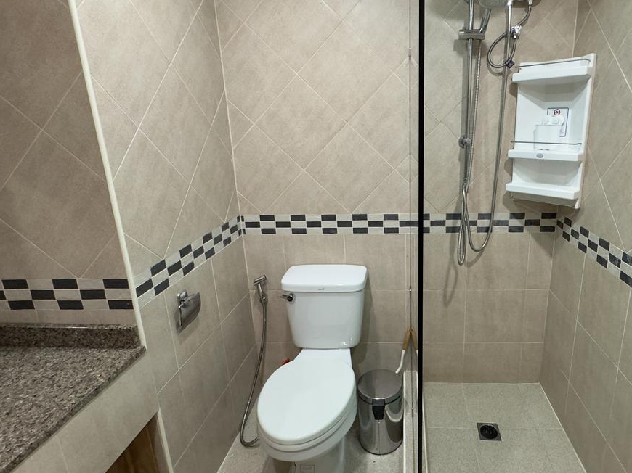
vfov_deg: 65.7
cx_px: 398
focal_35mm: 20
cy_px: 209
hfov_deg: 80.1
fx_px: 365
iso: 320
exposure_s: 1/50
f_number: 2.2
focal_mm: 2.22
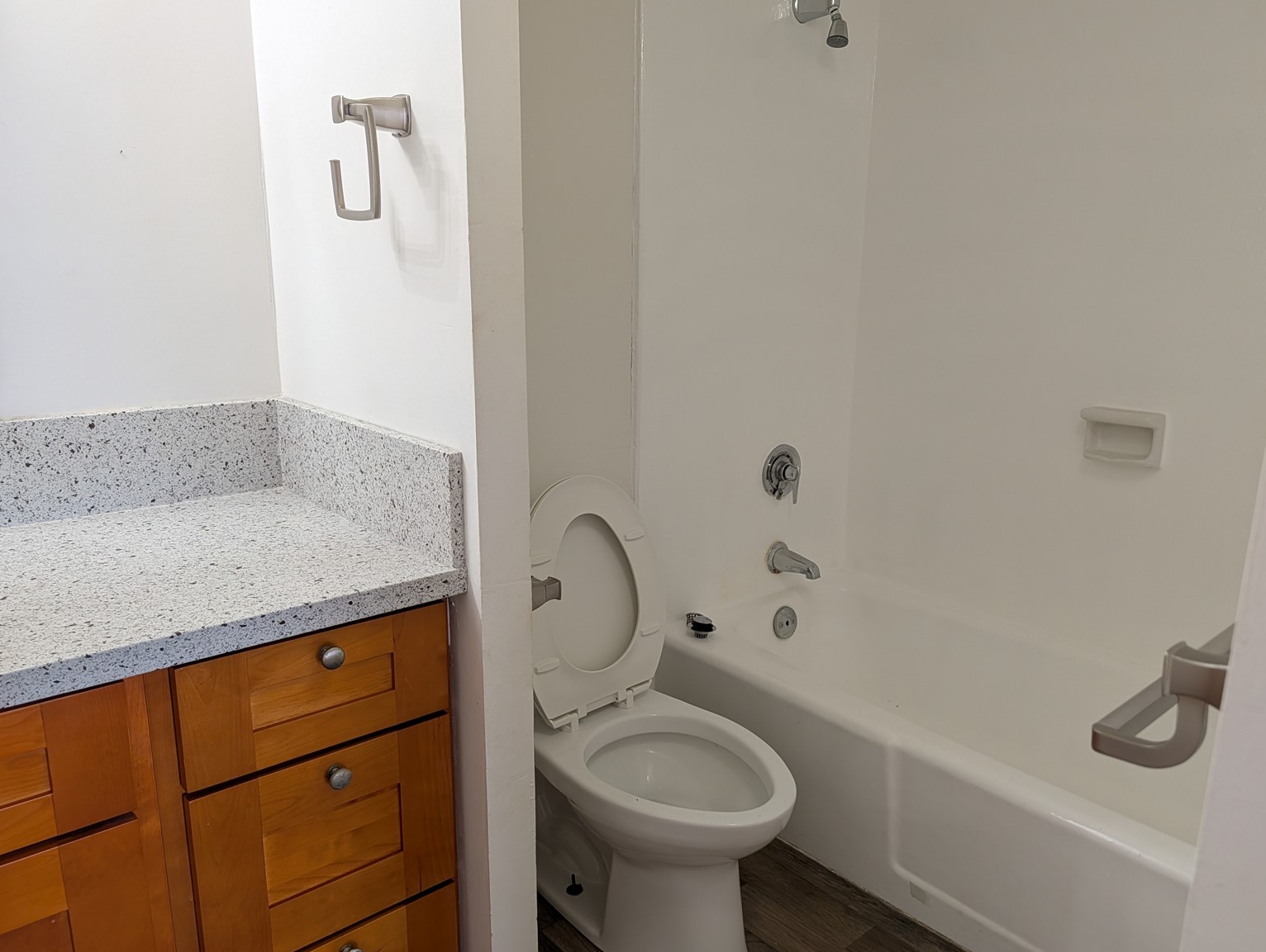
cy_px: 483
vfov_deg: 55.0
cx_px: 650
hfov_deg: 69.3
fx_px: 915
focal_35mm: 25
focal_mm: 6.9
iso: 141
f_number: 1.68
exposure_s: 1/120
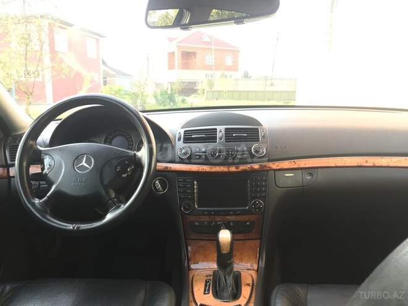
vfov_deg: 48.2
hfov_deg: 61.7
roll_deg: -1.3
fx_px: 342
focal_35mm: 29
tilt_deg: -7.1
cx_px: 204
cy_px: 153
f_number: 2.2
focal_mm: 4.15
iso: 50
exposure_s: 1/33
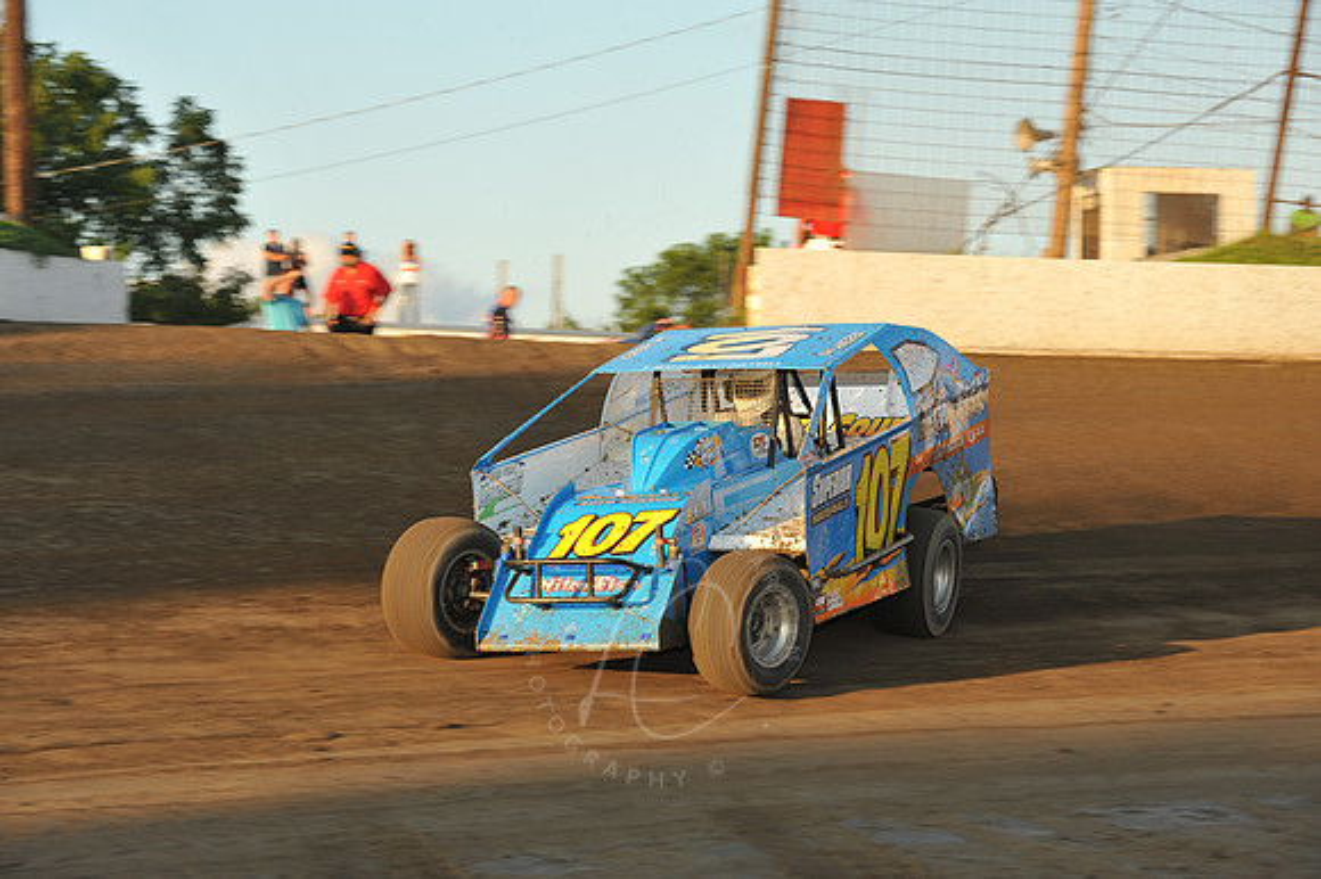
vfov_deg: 12.2
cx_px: 660
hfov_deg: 18.3
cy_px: 440
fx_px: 4107
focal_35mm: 112
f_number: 8
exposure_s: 1/320
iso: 400
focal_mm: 112
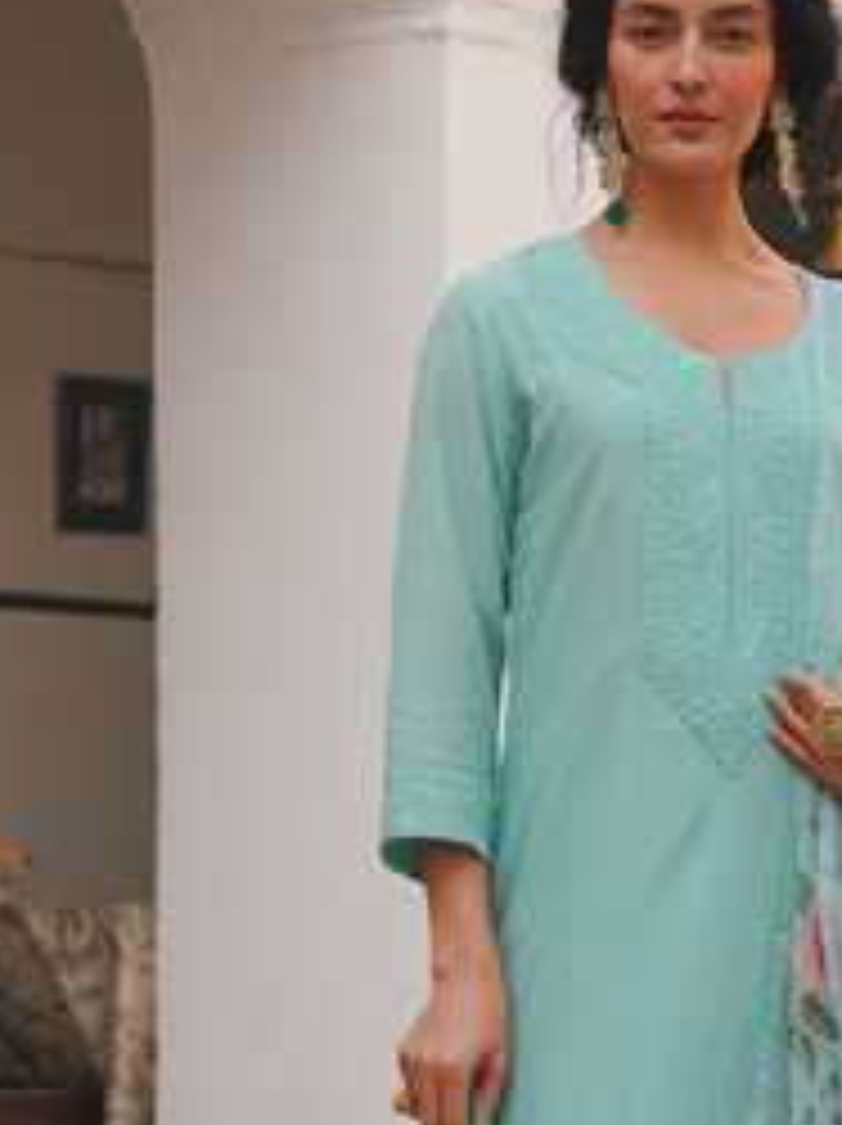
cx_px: 747
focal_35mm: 105
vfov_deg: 18.5
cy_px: 974
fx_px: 3411
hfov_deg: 13.9
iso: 400
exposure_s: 1/320
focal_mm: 52
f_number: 4.5
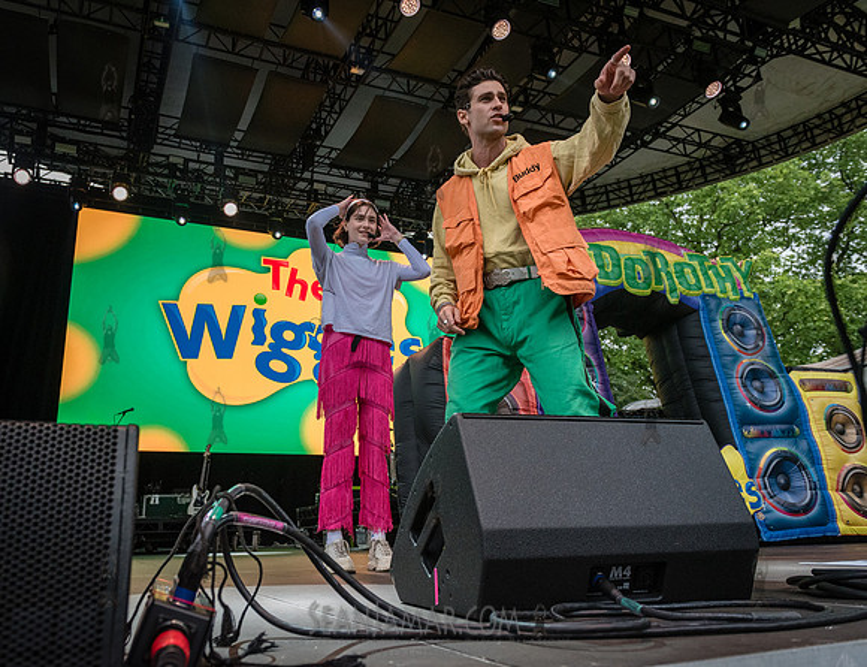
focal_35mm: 27
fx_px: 678
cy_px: 328
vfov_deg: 52.3
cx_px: 359
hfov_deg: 64.7
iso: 2000
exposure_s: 1/2000
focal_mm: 24
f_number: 4.5
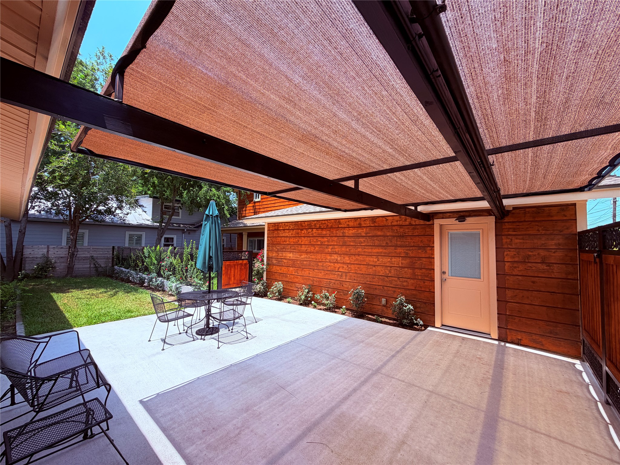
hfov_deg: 102.1
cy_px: 232
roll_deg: -0.5
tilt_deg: +1.9
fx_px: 251
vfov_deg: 85.7
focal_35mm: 14
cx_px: 310
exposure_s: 1/596
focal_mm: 2.22
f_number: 2.2
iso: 40
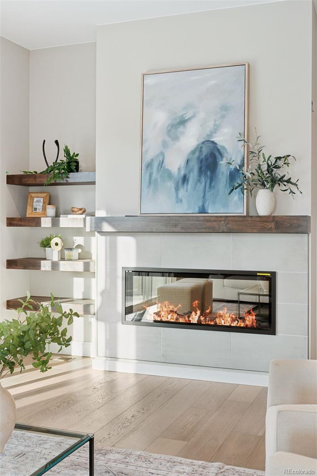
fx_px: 555
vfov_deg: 46.4
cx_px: 158
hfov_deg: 31.9
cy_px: 238
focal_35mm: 42
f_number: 9
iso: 400
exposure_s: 1/30
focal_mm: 42
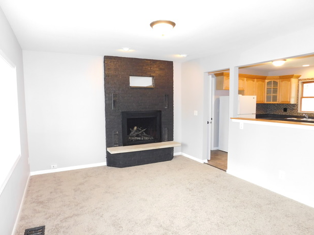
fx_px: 218
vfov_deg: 56.8
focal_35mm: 24
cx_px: 162
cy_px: 121
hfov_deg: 71.6
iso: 360
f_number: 3
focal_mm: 4
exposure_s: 1/30
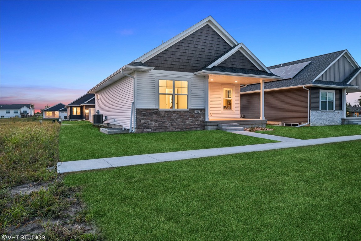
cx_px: 180
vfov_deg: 54.2
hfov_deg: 74.9
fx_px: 236
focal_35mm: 24
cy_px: 120
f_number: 8
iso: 200
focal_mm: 23.5
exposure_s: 1.3
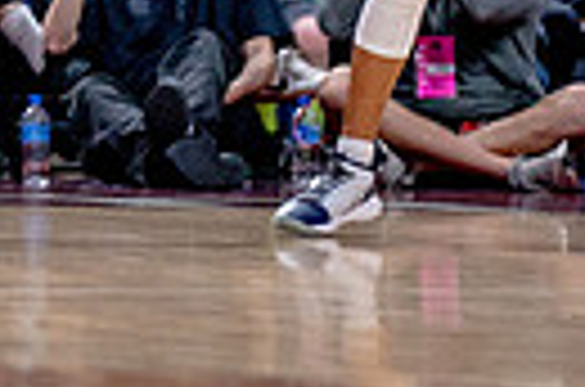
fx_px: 14508
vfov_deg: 1.5
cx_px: -500
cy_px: -457
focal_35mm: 895
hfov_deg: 2.3
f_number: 2.8
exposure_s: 1/1000
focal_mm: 200
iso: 2500
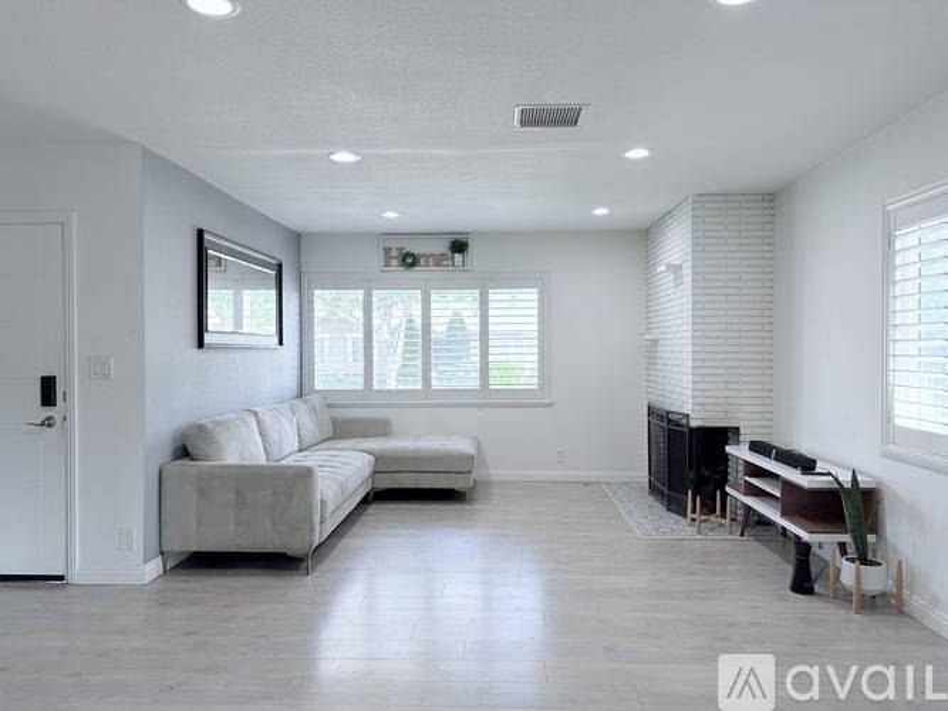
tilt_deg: -0.8
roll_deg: +0.5
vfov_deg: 53.0
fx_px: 712
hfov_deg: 67.3
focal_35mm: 26
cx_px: 474
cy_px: 356
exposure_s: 1/129
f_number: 1.6
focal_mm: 5.96
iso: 125
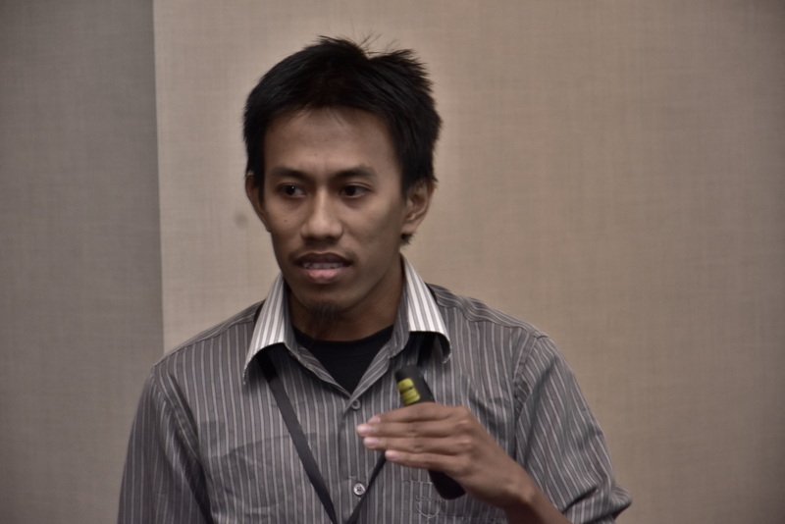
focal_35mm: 158
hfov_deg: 13.0
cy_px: 262
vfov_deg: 8.7
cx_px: 392
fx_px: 3435
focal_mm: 105
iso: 1000
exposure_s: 1/50
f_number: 6.3
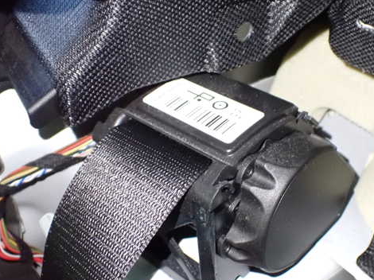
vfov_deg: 31.5
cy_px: 152
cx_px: 212
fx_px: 497
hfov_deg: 41.2
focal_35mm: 46
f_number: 2.5
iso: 1600
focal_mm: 6.37
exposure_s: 1/25
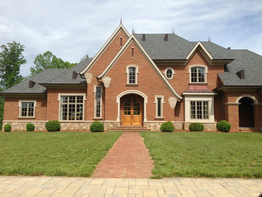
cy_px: 98
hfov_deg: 55.3
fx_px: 250
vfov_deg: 43.0
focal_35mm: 33
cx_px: 131
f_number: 2.4
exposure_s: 1/1748
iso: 50
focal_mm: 4.12
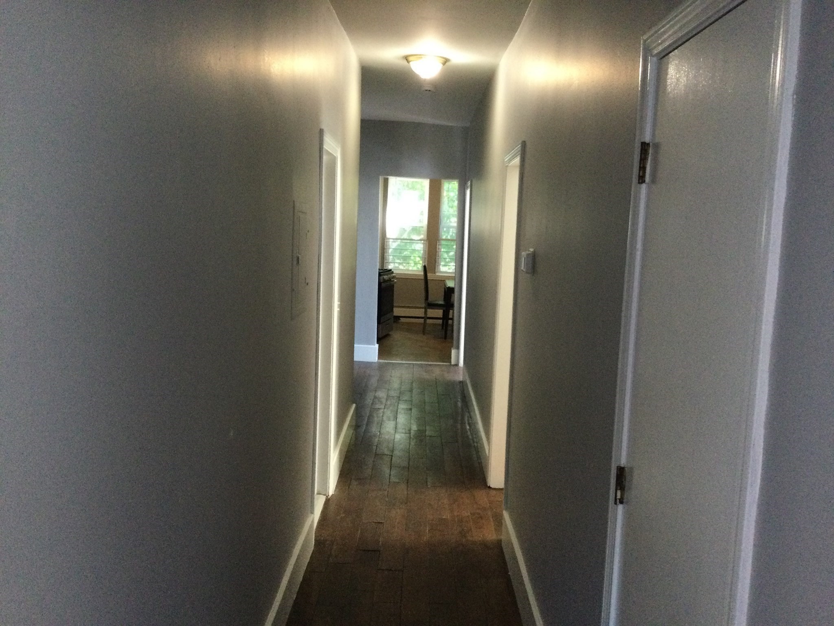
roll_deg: -3.5
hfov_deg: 58.4
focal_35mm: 31
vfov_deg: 45.4
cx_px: 417
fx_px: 747
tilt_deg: -8.6
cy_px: 313
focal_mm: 3.3
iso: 200
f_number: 2.4
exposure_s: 1/30
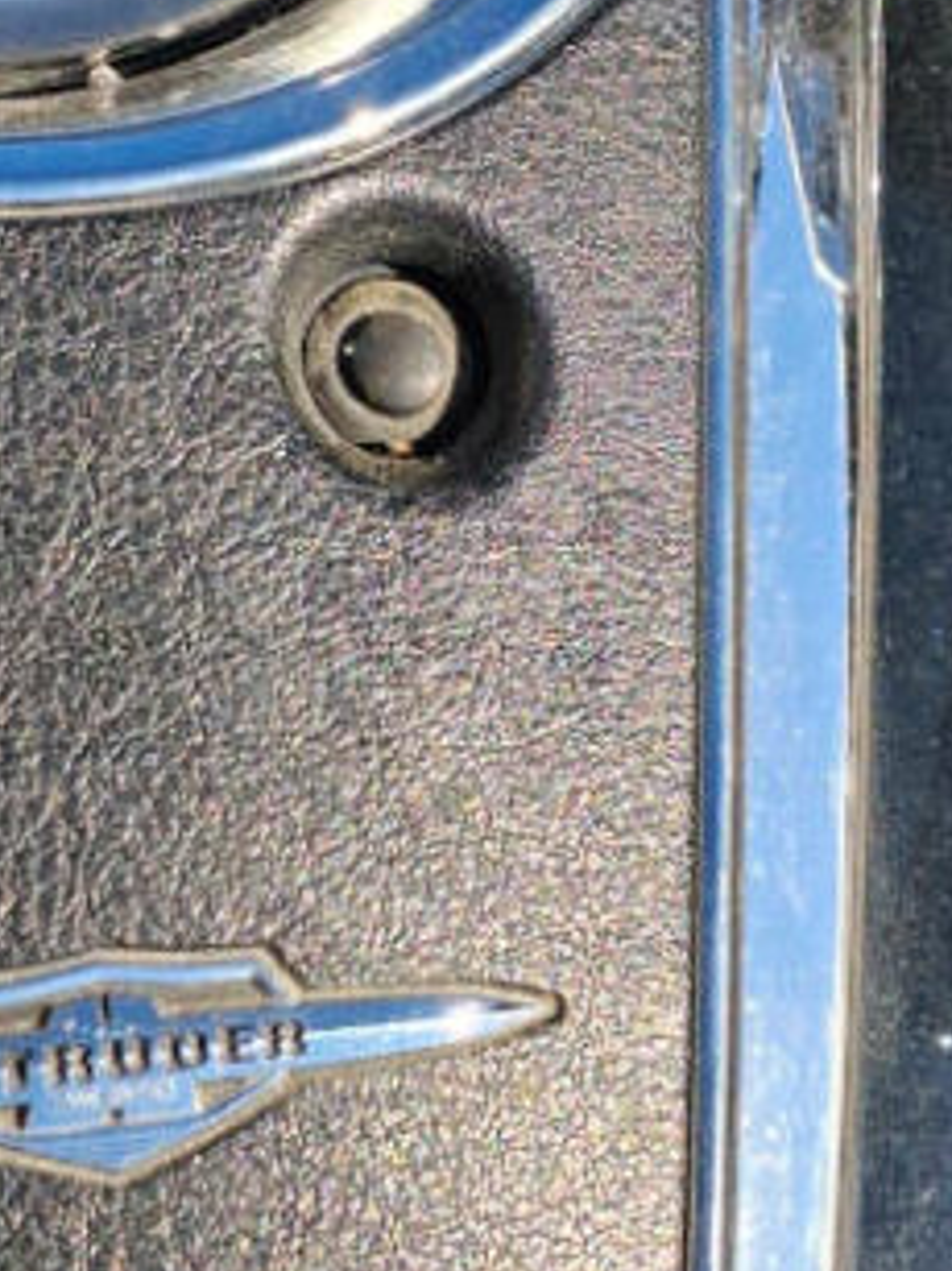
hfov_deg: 16.4
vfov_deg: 21.7
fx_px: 3303
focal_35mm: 90
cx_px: 389
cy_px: 497
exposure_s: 1/485
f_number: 1.8
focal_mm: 4
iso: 20
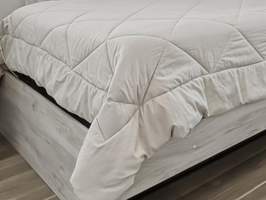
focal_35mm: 51
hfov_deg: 34.3
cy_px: -61
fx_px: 392
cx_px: 264
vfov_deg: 24.8
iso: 80
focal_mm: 2.2
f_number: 2.2
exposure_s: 1/120
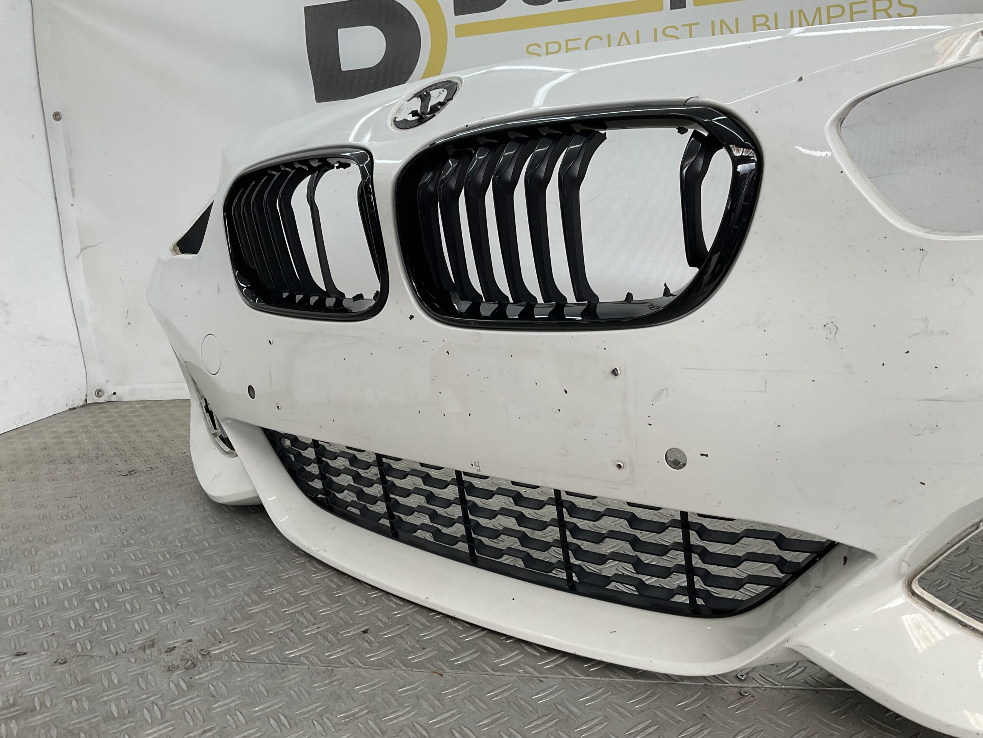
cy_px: 369
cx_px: 492
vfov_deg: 48.2
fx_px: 824
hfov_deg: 61.7
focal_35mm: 29
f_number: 1.8
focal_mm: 3
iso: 16
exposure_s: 1/181
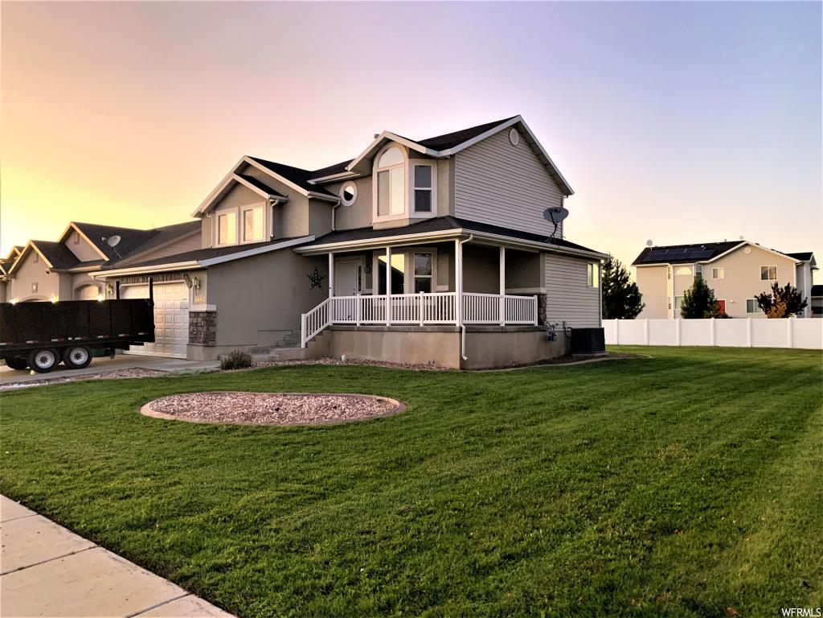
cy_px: 309
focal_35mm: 26
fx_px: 618
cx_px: 412
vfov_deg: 53.1
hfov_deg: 67.3
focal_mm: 4.25
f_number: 1.8
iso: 160
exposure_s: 1/60
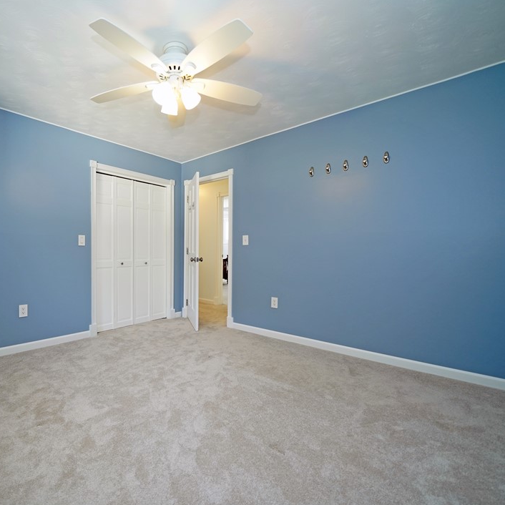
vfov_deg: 84.0
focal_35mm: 17
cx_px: 185
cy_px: 255
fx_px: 281
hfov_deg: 82.2
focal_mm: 13
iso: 800
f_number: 4
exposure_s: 1/80
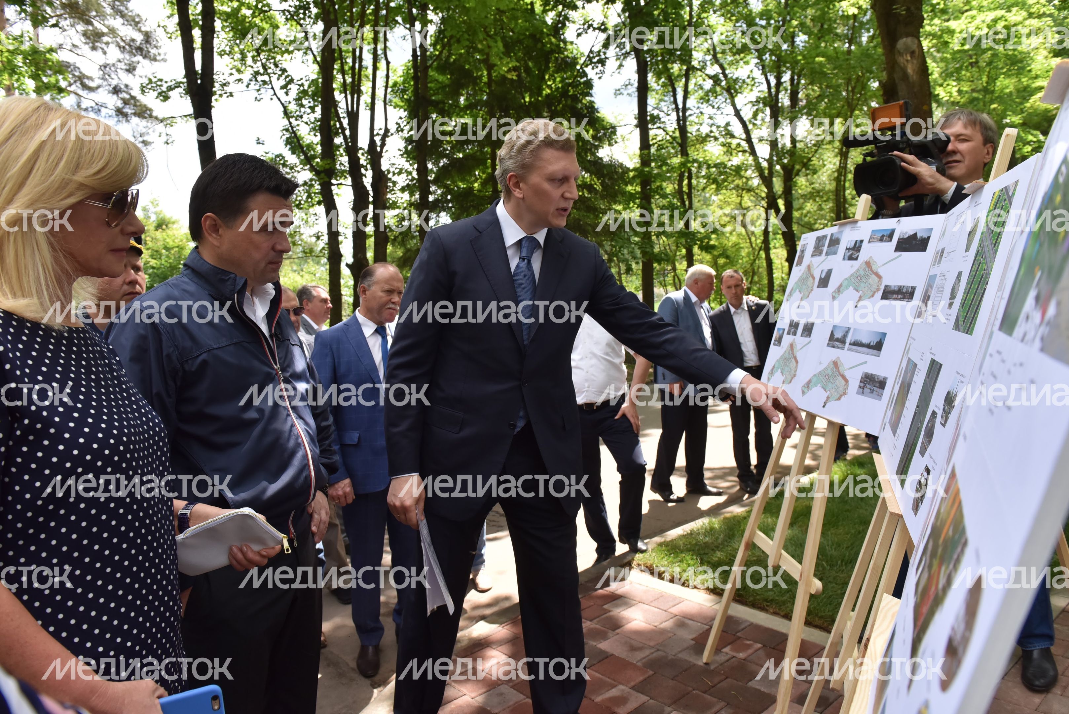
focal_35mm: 24
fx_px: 713
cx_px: 534
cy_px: 357
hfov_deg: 73.7
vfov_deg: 53.2
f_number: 7.1
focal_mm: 24
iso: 640
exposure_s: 1/800
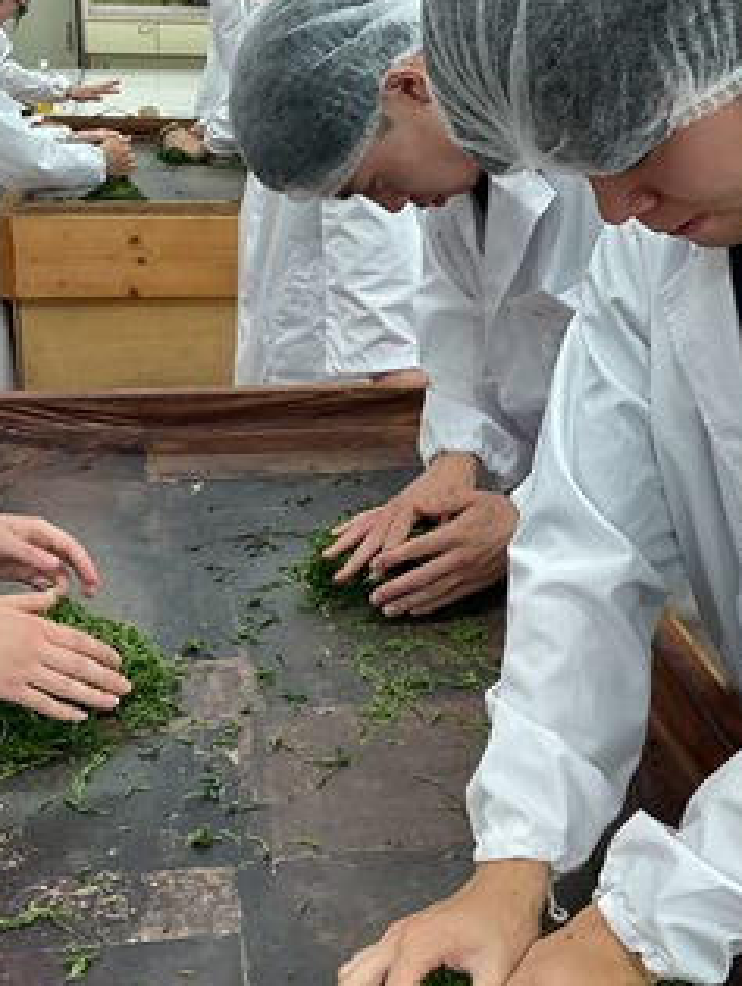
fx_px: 1398
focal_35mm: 49
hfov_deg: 29.7
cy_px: 402
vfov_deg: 38.7
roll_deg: -2.3
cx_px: 363
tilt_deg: -18.0
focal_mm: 3
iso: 125
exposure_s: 1/60
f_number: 1.8
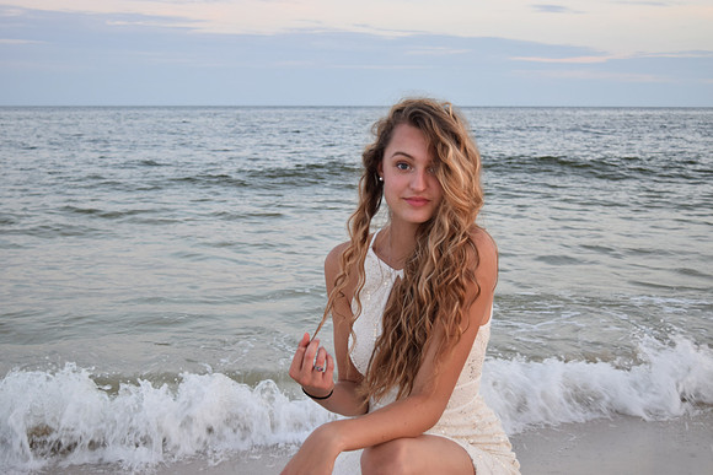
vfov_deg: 26.5
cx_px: 356
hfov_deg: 38.9
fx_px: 1010
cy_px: 238
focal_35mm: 51
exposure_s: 1/80
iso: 400
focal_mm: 34
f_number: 4.5
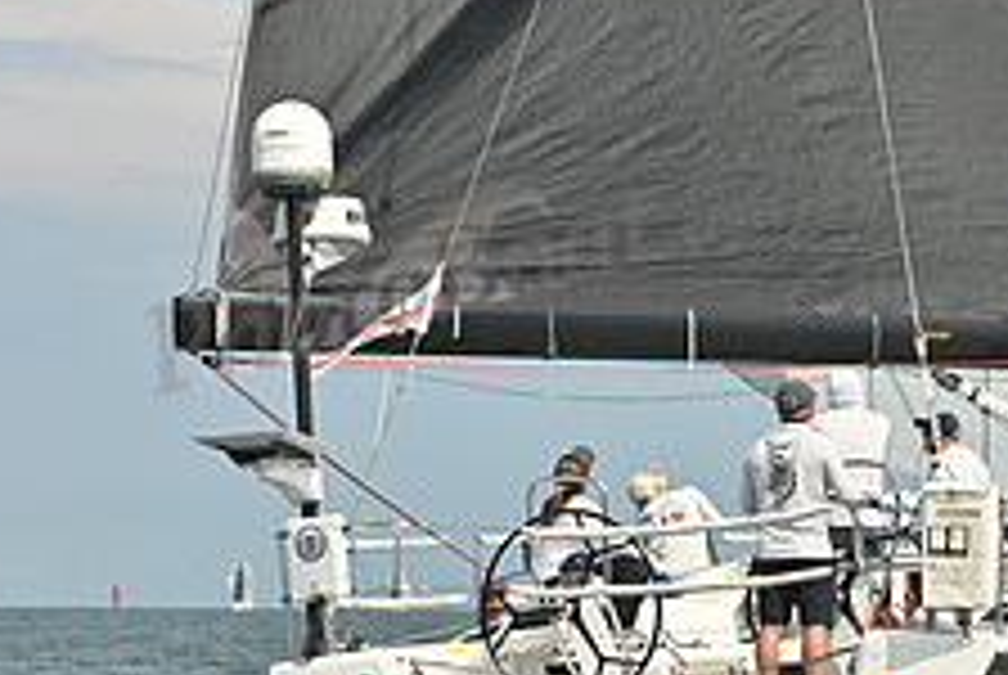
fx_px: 5075
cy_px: 448
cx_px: 1017
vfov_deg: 7.6
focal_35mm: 181
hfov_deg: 11.2
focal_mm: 70
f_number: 7.1
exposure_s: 1/1600
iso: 320
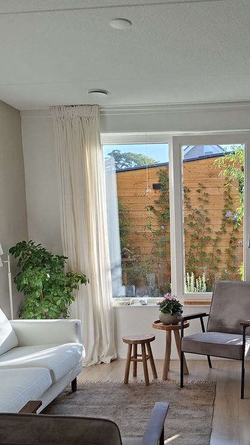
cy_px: 269
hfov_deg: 32.1
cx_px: 191
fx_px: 424
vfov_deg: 54.9
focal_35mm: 36
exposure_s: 1/265
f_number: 1.8
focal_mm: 5.54
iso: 50
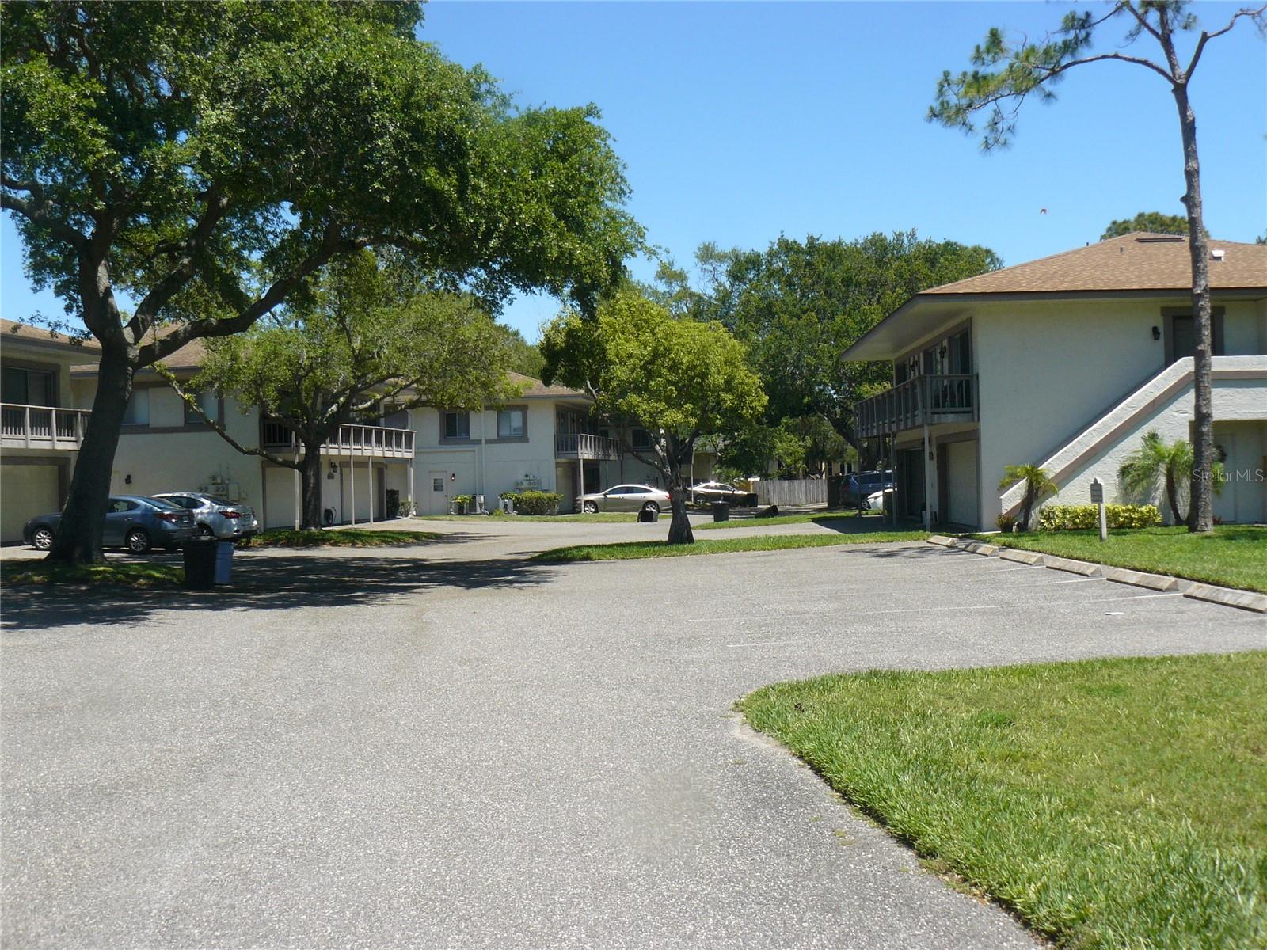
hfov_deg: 51.4
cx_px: 634
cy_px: 475
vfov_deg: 39.7
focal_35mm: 36
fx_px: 1318
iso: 100
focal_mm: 6
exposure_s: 1/320
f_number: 5.6
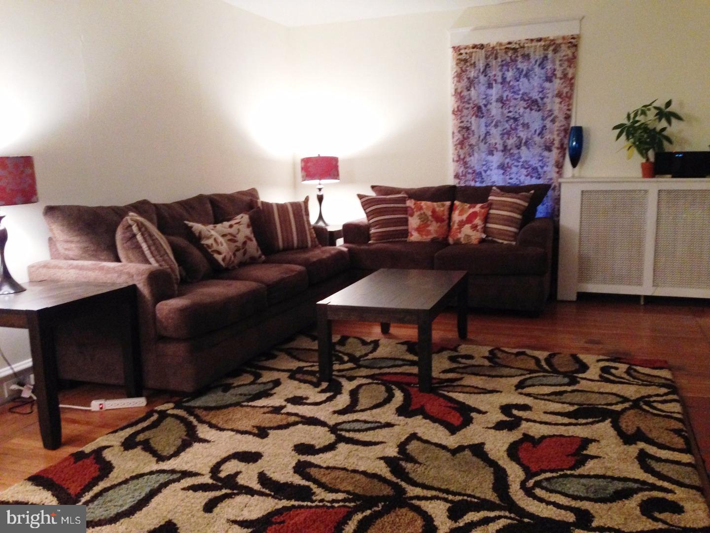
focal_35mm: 33
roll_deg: +1.2
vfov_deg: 42.9
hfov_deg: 55.4
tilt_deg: -9.4
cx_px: 355
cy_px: 266
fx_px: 677
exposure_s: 1/20
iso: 320
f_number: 2.4
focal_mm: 4.12
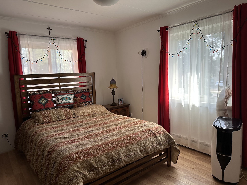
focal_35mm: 24
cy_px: 92
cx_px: 124
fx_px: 171
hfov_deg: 71.6
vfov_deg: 56.8
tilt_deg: -6.0
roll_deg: +2.9
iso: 125
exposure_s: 1/121
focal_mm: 6.86
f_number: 1.78
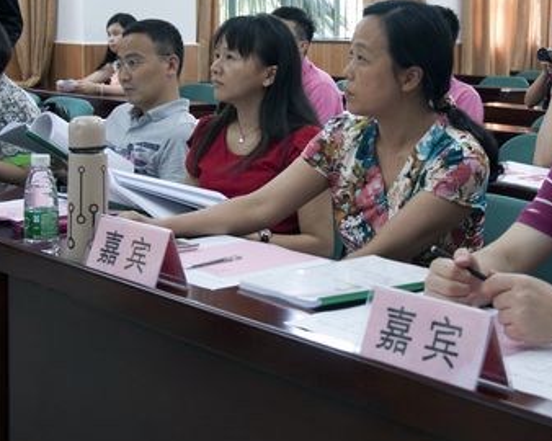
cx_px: 348
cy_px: 138
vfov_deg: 21.7
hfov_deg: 27.1
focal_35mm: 70
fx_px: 1143
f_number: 4
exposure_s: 1/30
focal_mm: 28
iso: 800
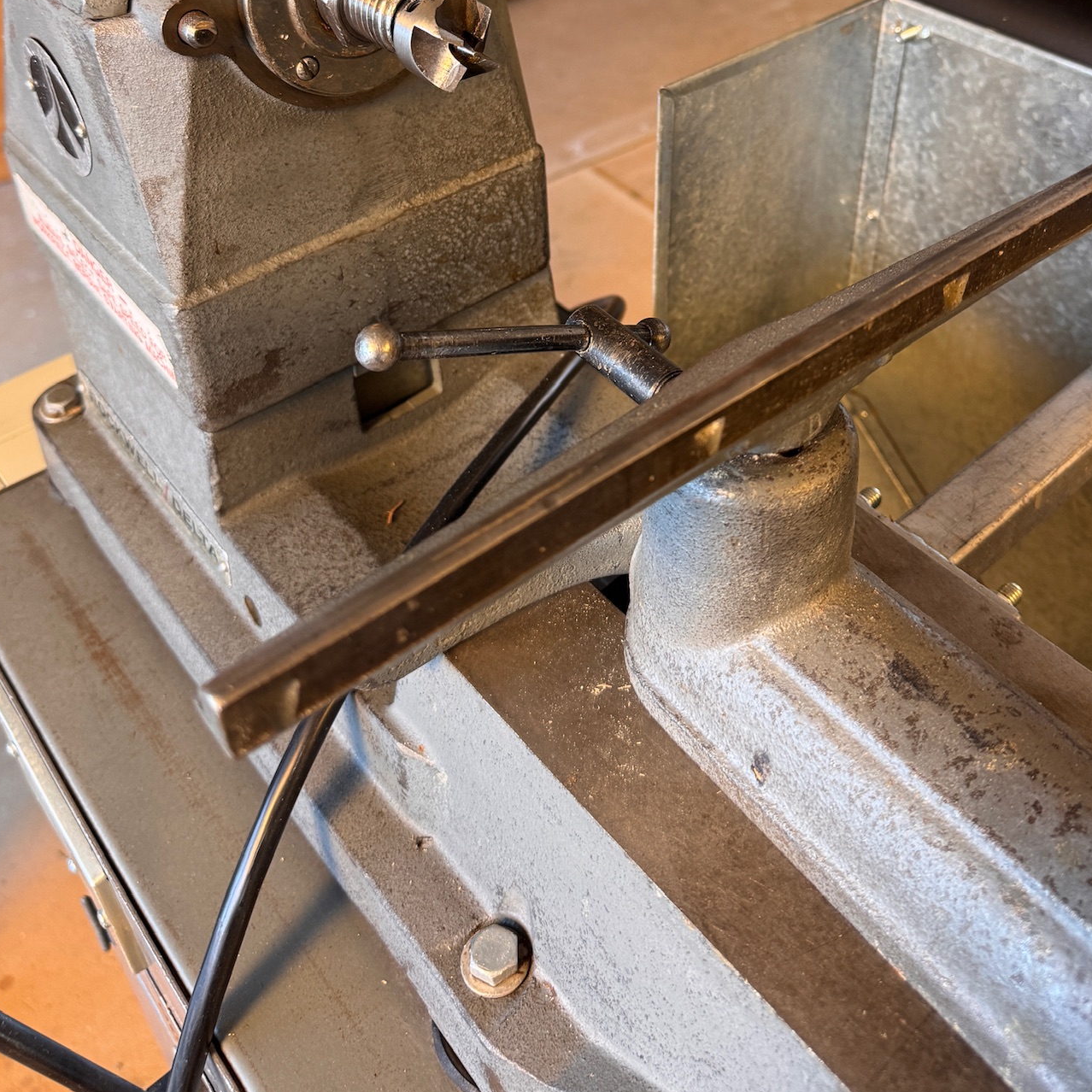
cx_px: 608
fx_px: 1213
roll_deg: -1.5
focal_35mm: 34
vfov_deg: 46.3
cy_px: 243
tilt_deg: -34.1
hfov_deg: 48.4
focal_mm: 6.76
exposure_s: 1/50
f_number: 1.78
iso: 200
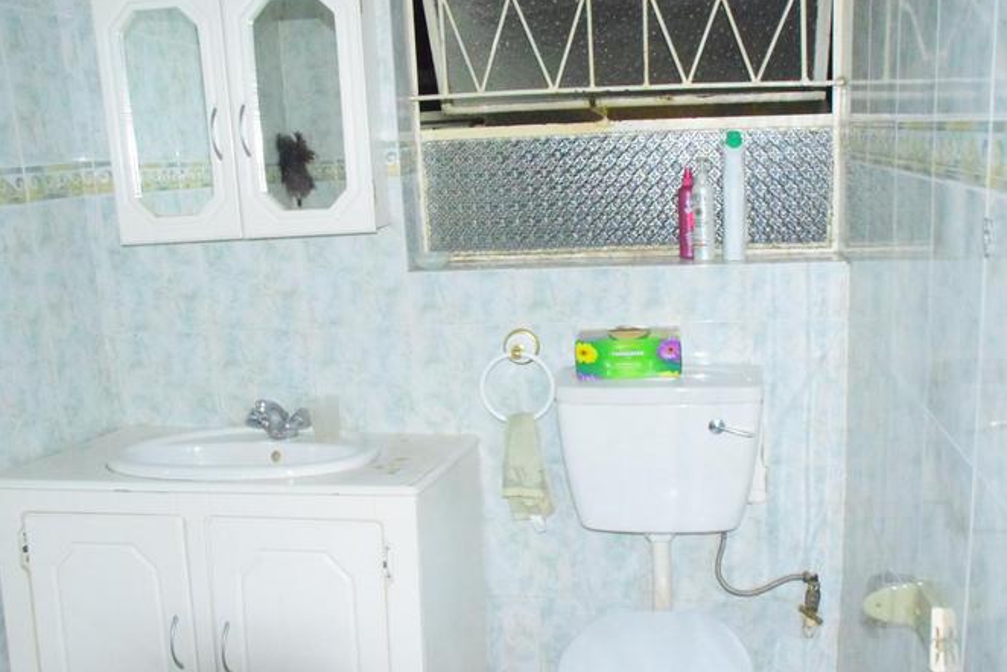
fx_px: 1472
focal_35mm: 53
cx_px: 558
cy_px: 328
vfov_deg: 25.7
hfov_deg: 37.7
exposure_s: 1/60
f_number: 9
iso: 12800
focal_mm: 29
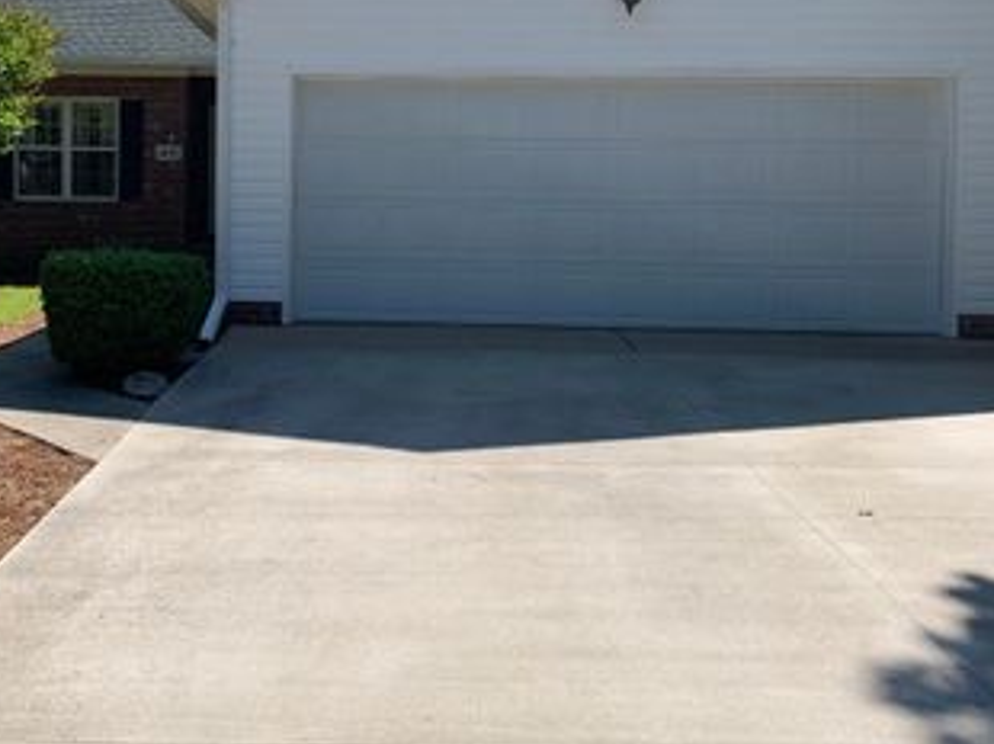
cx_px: 340
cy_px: 220
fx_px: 1205
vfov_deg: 33.8
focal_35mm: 42
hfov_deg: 44.2
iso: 25
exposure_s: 1/2114
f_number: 1.8
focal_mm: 4.25
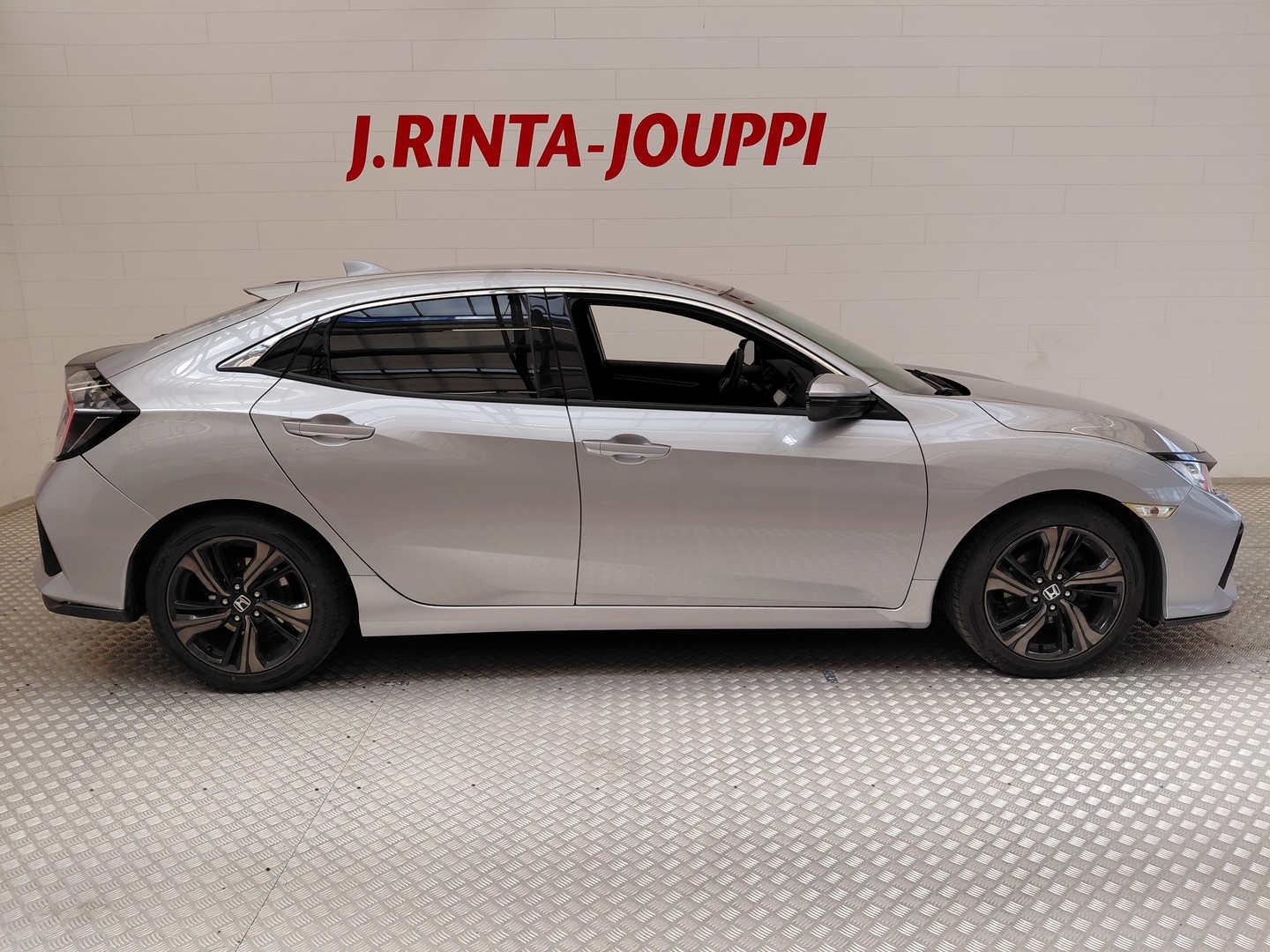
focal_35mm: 25
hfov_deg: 69.4
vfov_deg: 54.9
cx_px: 635
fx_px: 917
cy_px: 476
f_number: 1.8
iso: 50
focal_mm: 4.69
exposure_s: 1/985
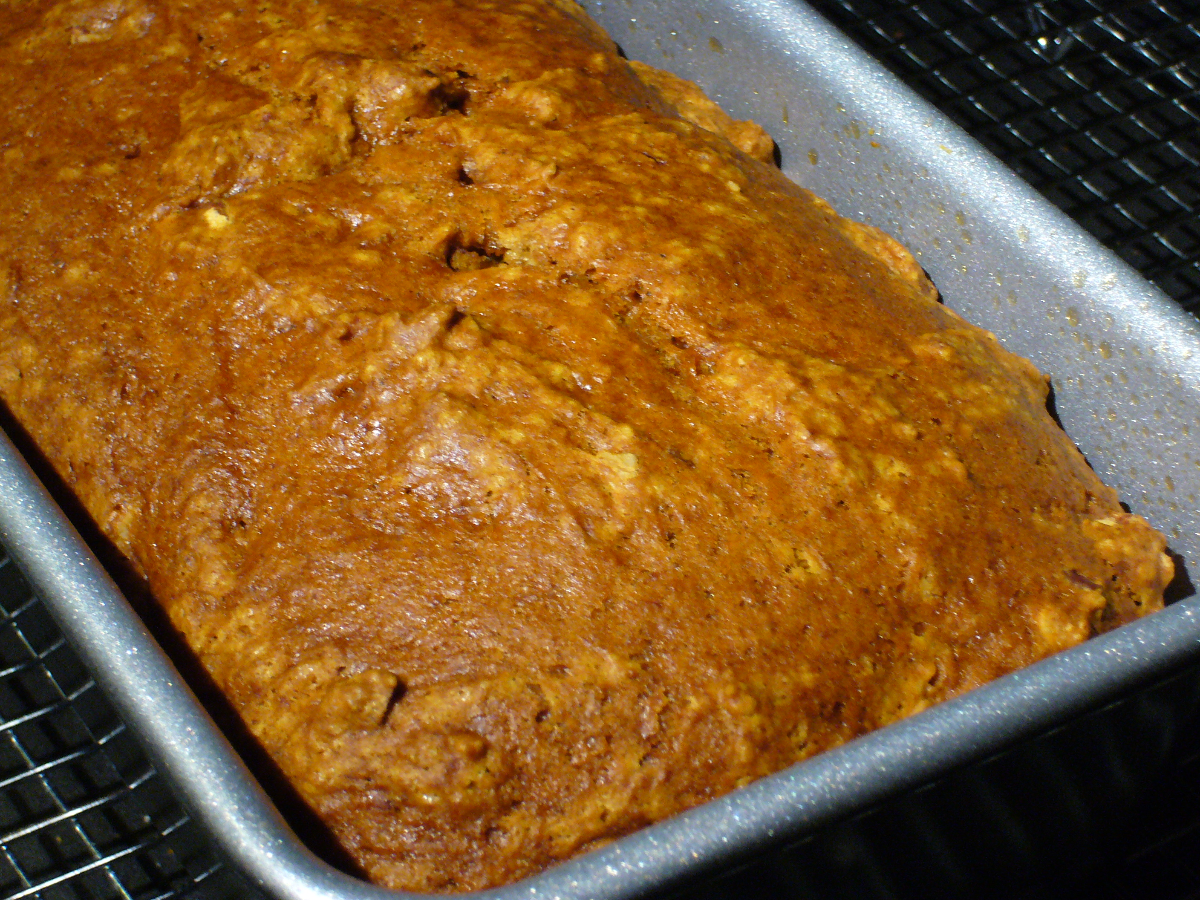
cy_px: 450
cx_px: 600
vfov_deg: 14.1
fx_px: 3640
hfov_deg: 18.7
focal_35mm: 105
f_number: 5
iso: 200
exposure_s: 1/8
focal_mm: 17.4
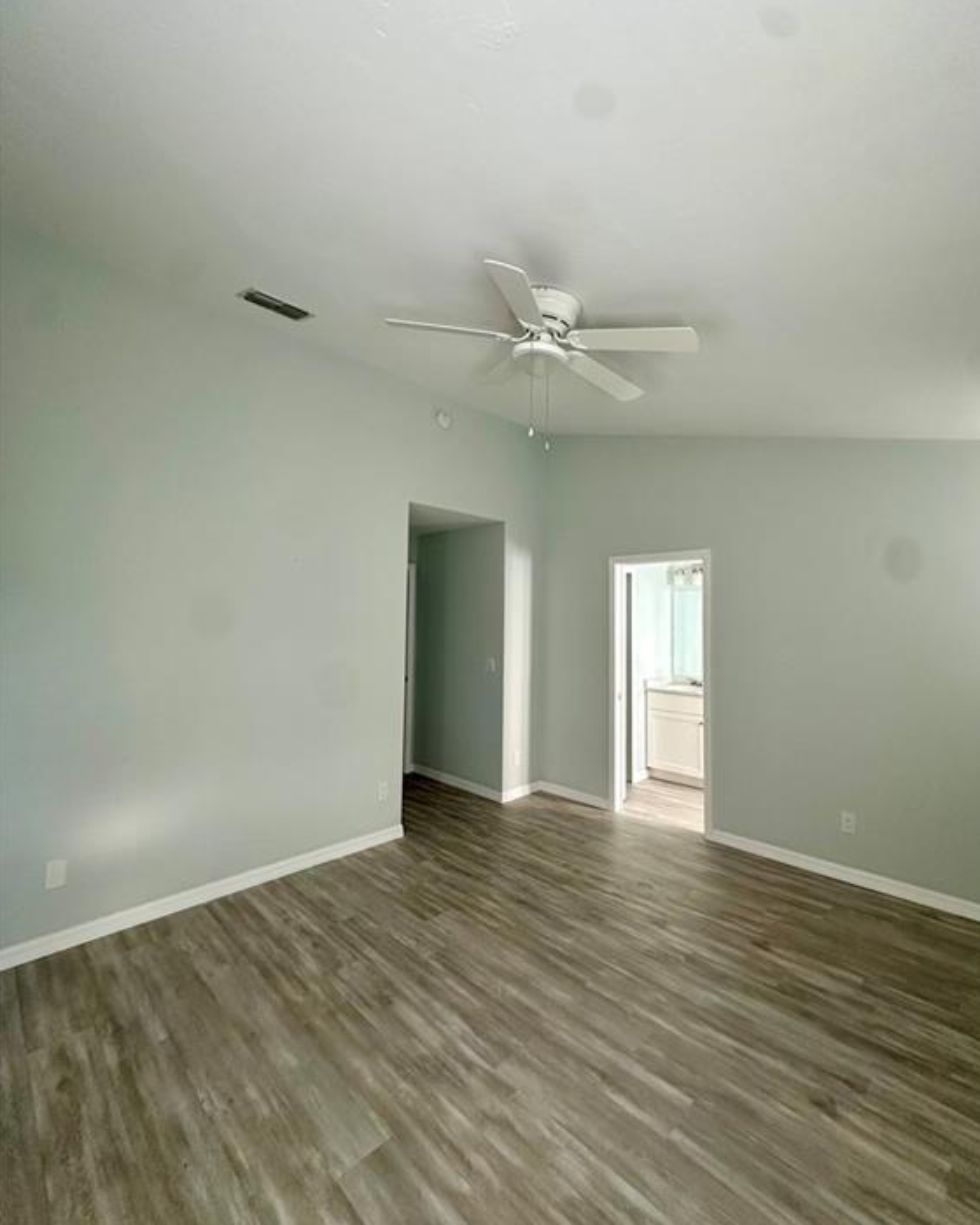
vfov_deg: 96.7
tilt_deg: +3.0
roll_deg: -0.6
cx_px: 500
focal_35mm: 15
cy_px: 584
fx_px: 544
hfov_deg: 84.0
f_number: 2.2
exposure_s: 1/99
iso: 160
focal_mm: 2.22
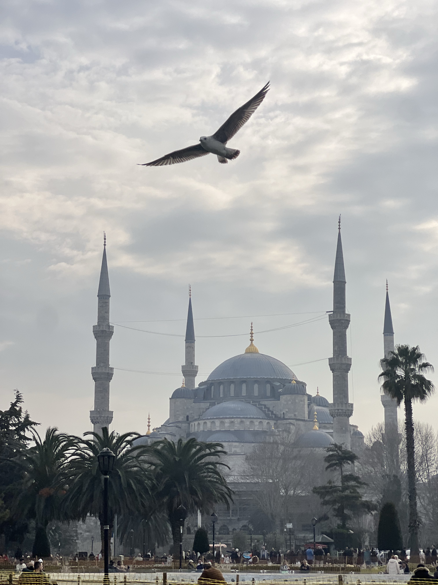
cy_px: 292
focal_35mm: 77
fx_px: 1299
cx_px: 219
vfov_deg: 25.3
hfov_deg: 19.1
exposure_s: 1/827
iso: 32
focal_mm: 9
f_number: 2.8
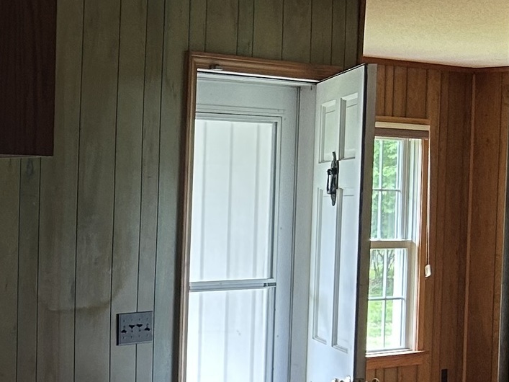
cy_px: 317
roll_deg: -0.3
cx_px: -317
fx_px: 1661
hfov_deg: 15.6
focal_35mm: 113
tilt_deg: -3.2
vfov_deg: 13.0
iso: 125
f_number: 1.5
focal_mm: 5.7
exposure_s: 1/120
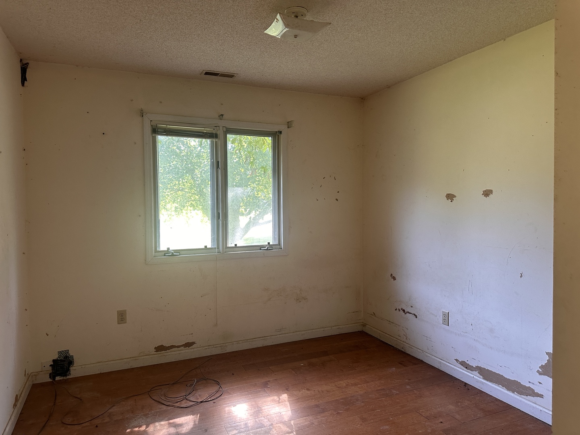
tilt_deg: -7.1
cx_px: 290
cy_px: 218
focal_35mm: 24
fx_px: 402
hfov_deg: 71.6
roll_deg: +3.0
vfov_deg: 56.8
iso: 250
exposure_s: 1/82
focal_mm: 6.86
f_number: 1.78
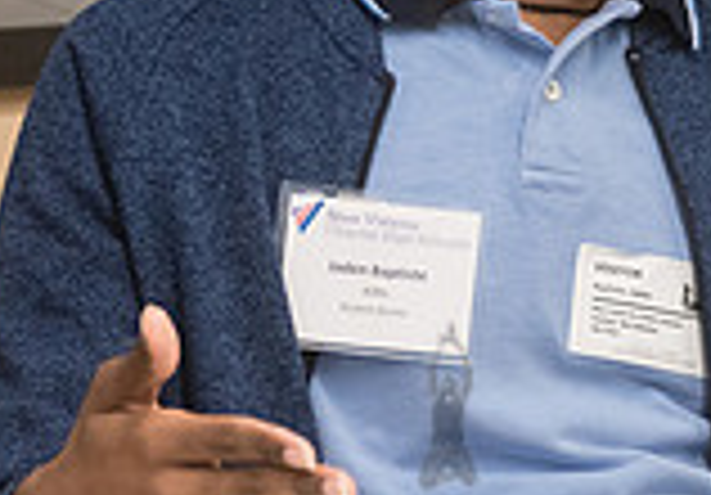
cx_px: 558
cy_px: -119
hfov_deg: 6.1
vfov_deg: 4.2
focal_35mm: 334
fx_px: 6687
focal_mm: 80
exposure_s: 1/320
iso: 2500
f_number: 4
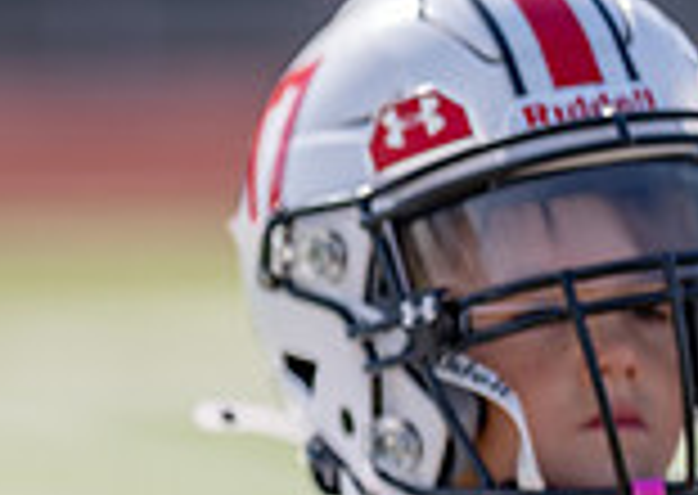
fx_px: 10484
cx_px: -531
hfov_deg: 3.8
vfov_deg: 2.7
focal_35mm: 530
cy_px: 418
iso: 100
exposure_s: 1/4000
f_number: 1.8
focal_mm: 135
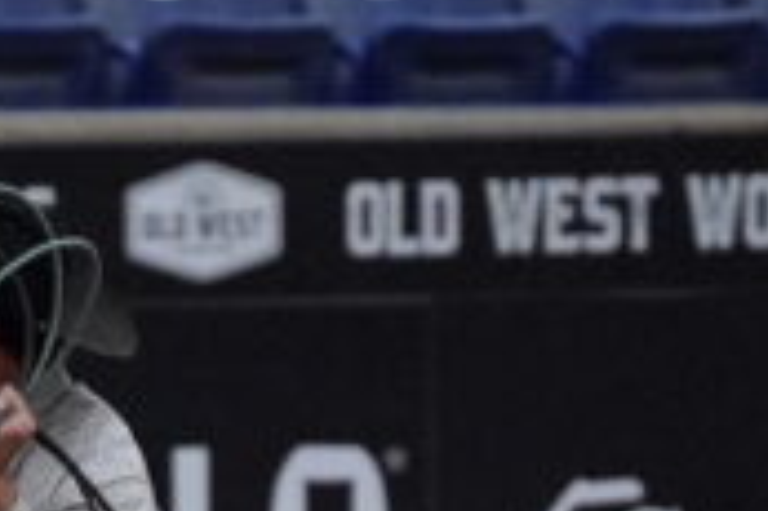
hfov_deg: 1.5
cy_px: 1031
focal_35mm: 1335
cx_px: -244
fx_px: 28452
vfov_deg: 1.0
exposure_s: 1/1250
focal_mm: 200
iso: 8000
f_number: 2.8
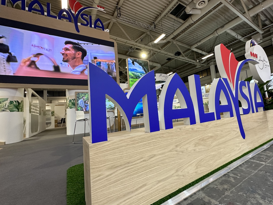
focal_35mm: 17
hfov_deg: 90.6
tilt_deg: +5.6
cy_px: 99
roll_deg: +4.6
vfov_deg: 74.7
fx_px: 134
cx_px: 154
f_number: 2.2
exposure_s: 1/100
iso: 200
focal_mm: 2.22
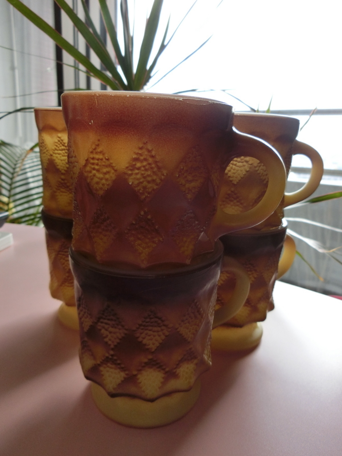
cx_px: 171
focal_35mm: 25
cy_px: 228
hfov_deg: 54.9
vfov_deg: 69.4
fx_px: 329
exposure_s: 1/125
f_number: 3.5
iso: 100
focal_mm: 4.5
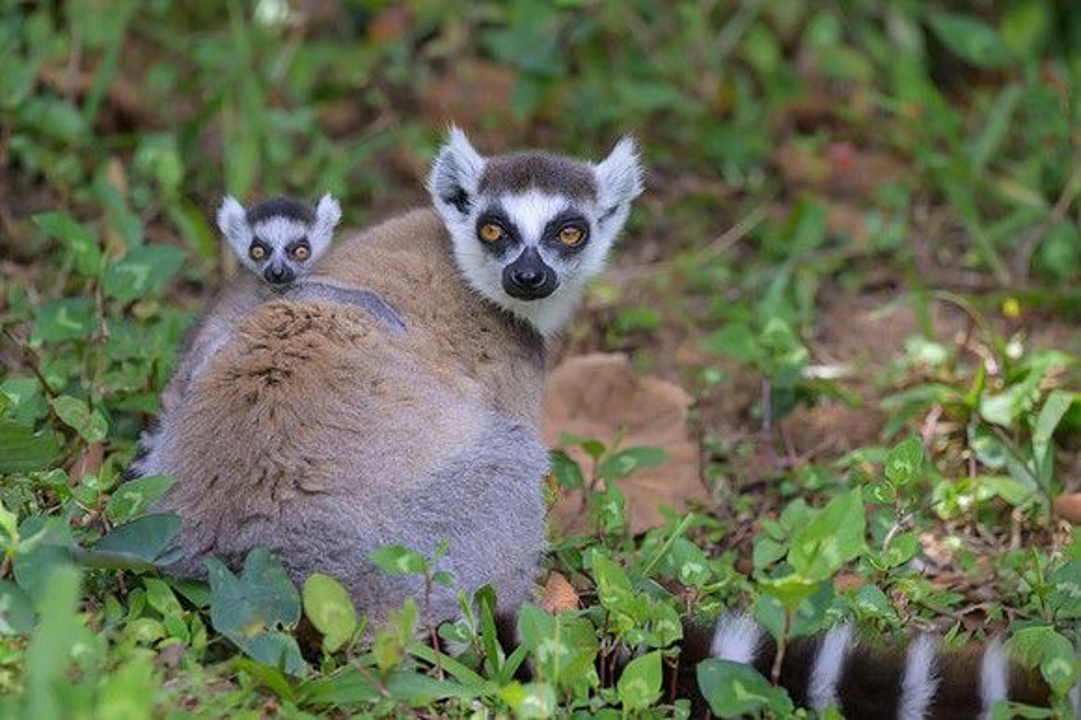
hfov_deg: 10.0
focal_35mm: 207
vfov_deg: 6.6
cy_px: 295
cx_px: 480
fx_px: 6201
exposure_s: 1/1600
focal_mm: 175
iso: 800
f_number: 4
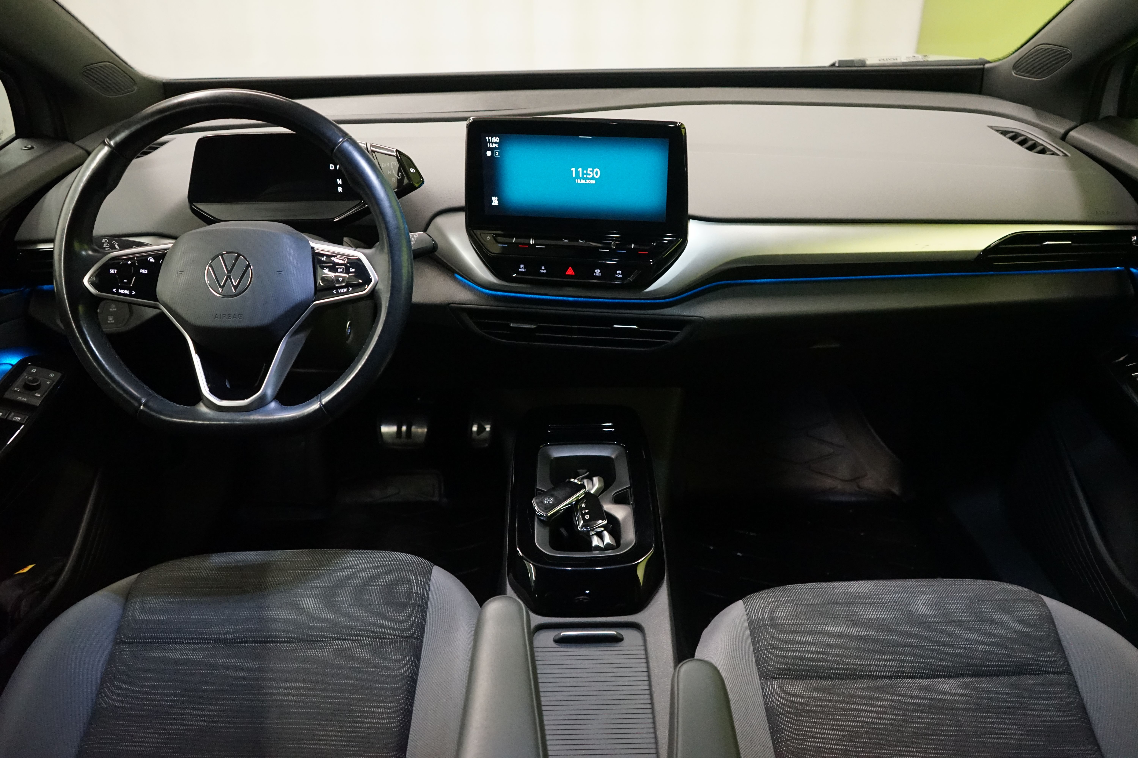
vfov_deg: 46.4
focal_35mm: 28
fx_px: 885
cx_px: 569
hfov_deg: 65.5
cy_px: 379
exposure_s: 1/60
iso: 5000
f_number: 4
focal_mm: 28
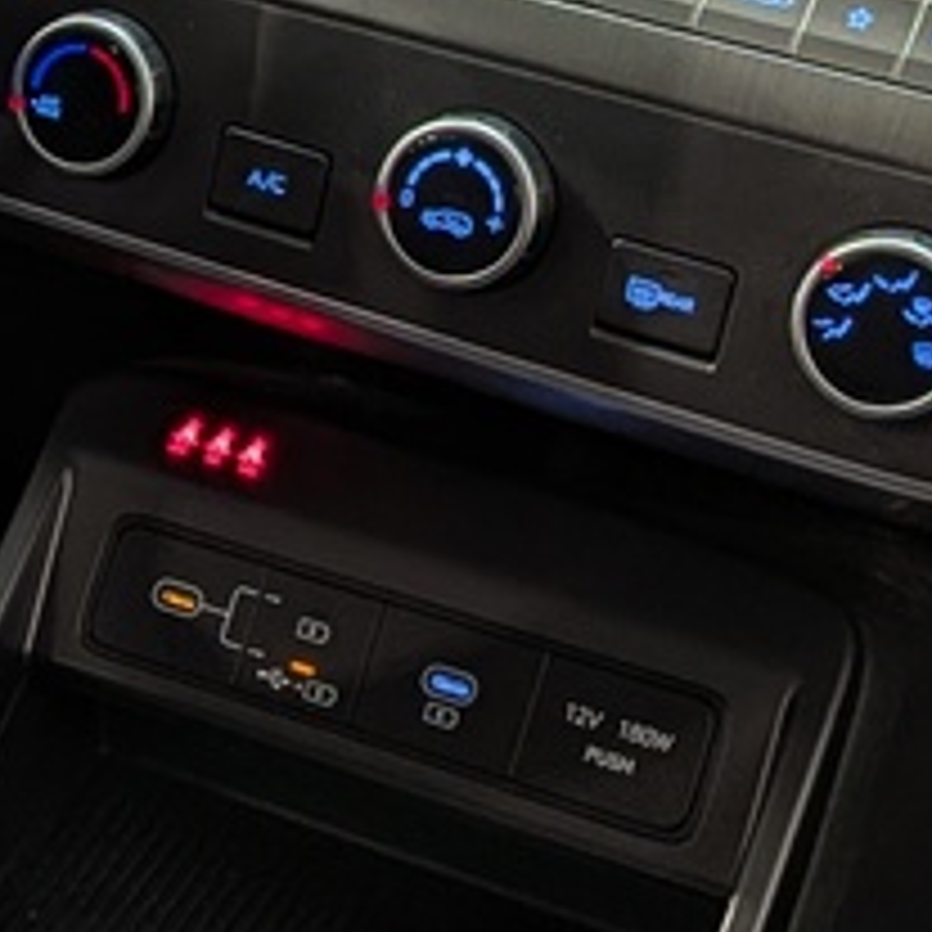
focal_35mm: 105
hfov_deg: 16.0
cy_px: 144
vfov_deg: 16.4
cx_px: -167
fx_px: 3198
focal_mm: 4.53
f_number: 1.7
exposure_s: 1/24
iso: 57
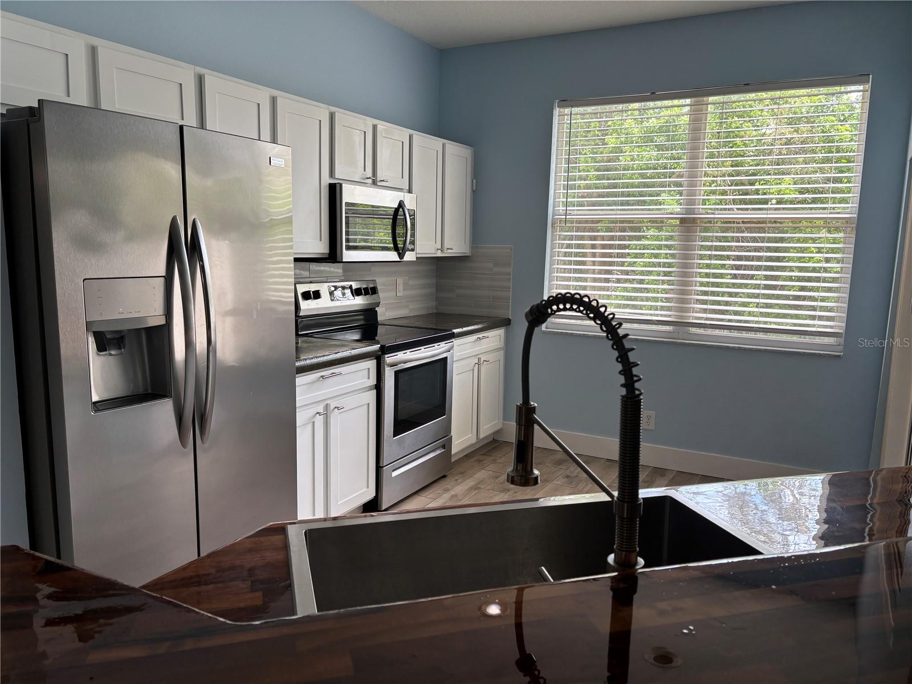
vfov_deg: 53.1
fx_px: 685
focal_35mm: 26
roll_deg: -1.1
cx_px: 456
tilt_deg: -8.3
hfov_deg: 67.3
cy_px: 342
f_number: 1.6
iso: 40
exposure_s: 1/120
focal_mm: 5.96
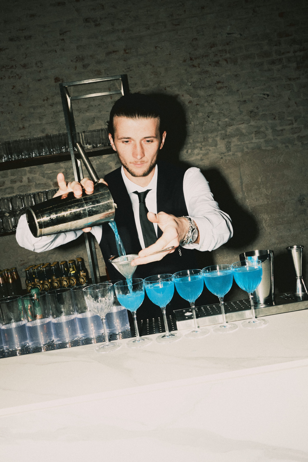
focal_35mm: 35
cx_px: 154
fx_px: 449
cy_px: 231
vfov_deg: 54.4
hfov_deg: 37.9
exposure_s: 1/160
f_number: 8
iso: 3200
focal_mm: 23
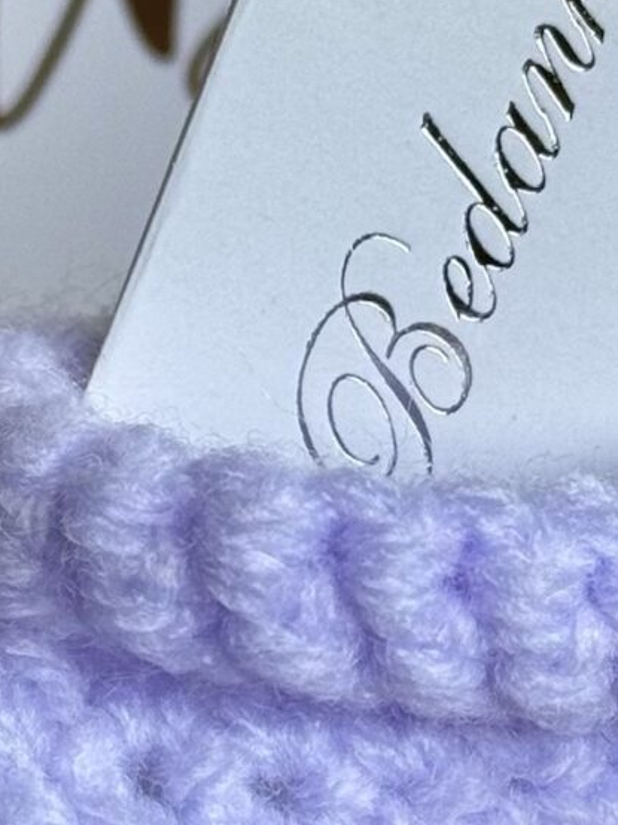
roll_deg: +1.8
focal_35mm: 222
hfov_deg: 6.7
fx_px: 5289
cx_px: 353
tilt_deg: -17.8
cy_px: 587
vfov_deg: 8.9
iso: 64
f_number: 1.78
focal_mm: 6.76
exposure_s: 1/255
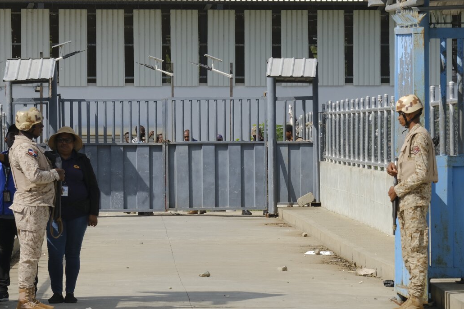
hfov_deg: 6.8
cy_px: 157
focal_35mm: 303
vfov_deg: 4.5
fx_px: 3906
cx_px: 273
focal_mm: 140
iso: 200
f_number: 13
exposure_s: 1/200
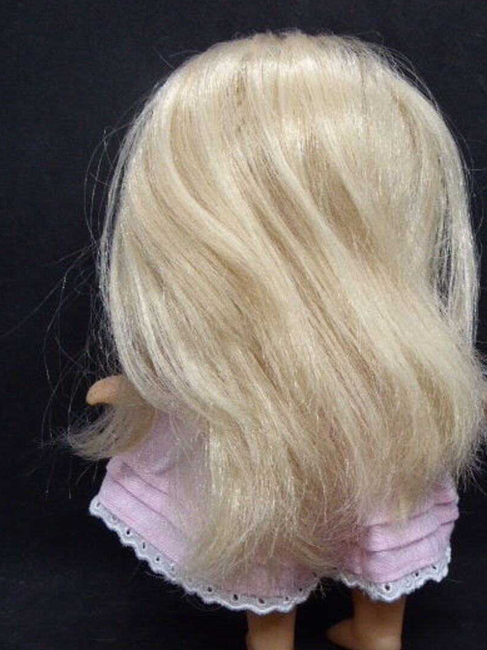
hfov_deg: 27.5
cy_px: 368
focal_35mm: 53
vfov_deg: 36.1
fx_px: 994
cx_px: 258
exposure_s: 1/60
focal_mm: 7.4
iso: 400
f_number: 3.9
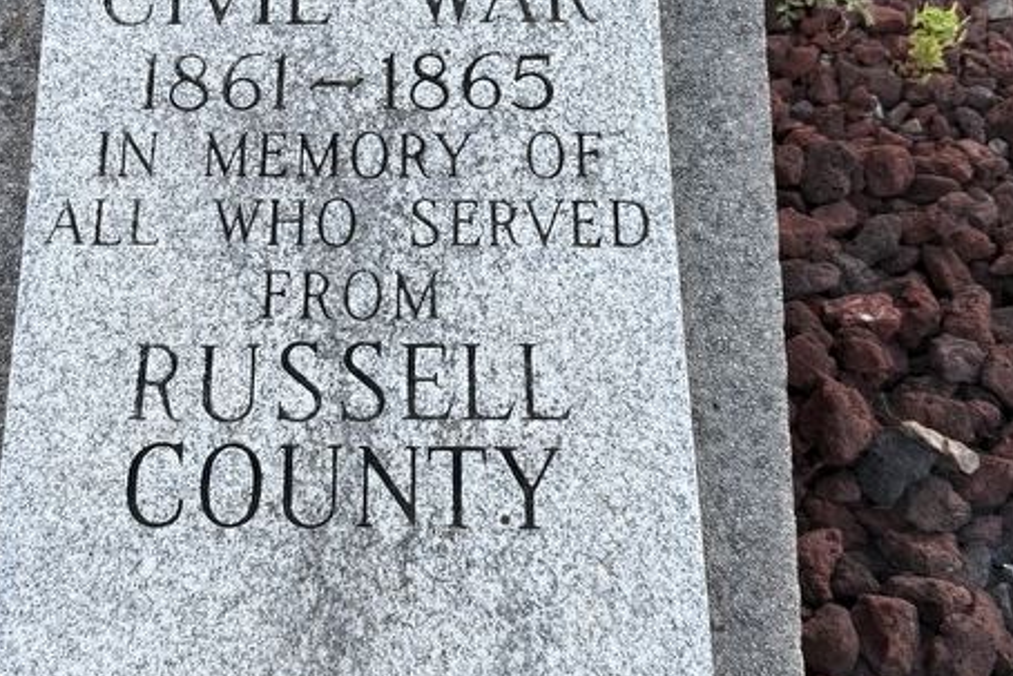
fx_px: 1238
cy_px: 241
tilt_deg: -48.4
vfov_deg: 30.4
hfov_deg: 44.3
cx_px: 408
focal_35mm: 44
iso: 80
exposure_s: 1/440
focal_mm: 6.76
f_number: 1.78
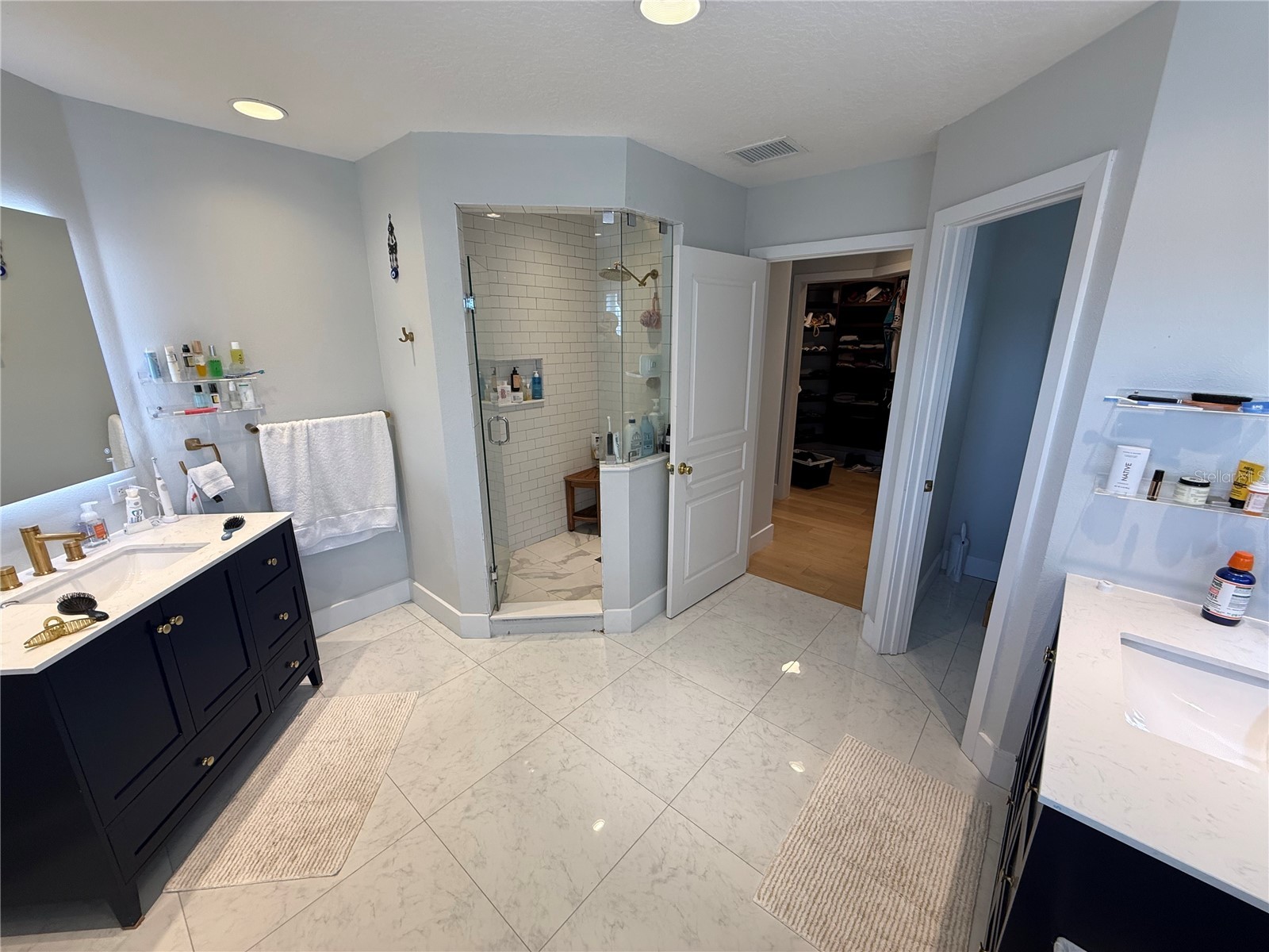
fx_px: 513
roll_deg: +0.5
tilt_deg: -15.5
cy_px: 476
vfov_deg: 85.7
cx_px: 634
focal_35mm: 14
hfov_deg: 102.1
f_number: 2.2
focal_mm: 2.22
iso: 100
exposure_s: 1/120
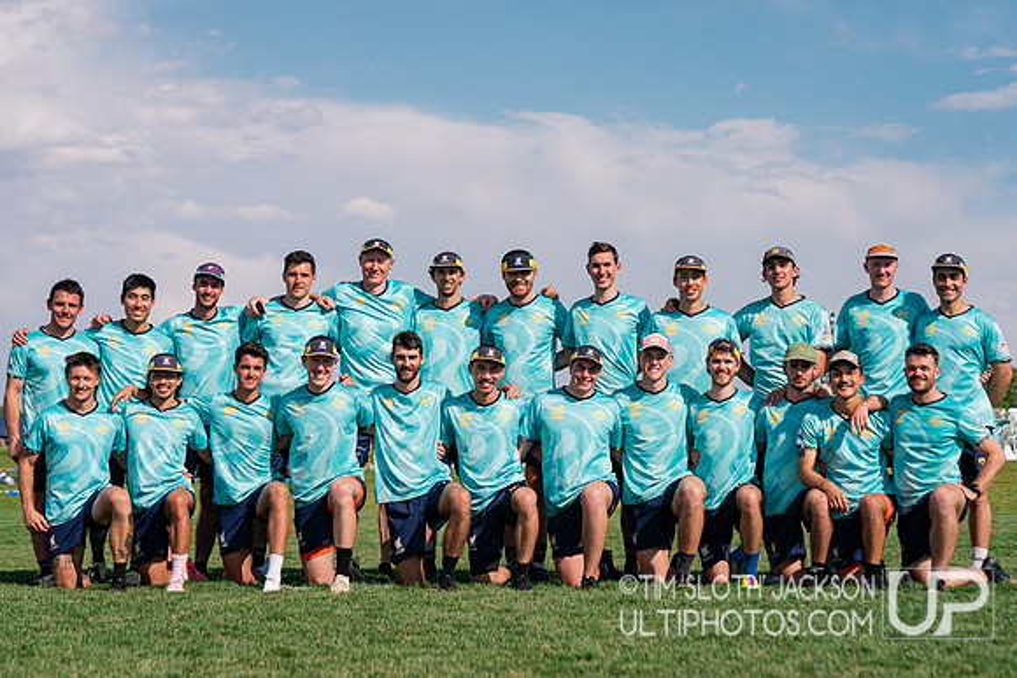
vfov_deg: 18.1
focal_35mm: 75
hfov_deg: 26.8
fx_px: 2132
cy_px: 318
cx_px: 518
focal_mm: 71
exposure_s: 1/6400
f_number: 4
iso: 500
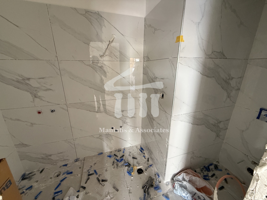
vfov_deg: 85.7
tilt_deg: -16.8
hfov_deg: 102.1
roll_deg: -1.6
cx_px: 134
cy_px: 100
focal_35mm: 14
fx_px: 108
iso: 320
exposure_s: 1/69
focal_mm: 2.22
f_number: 2.2
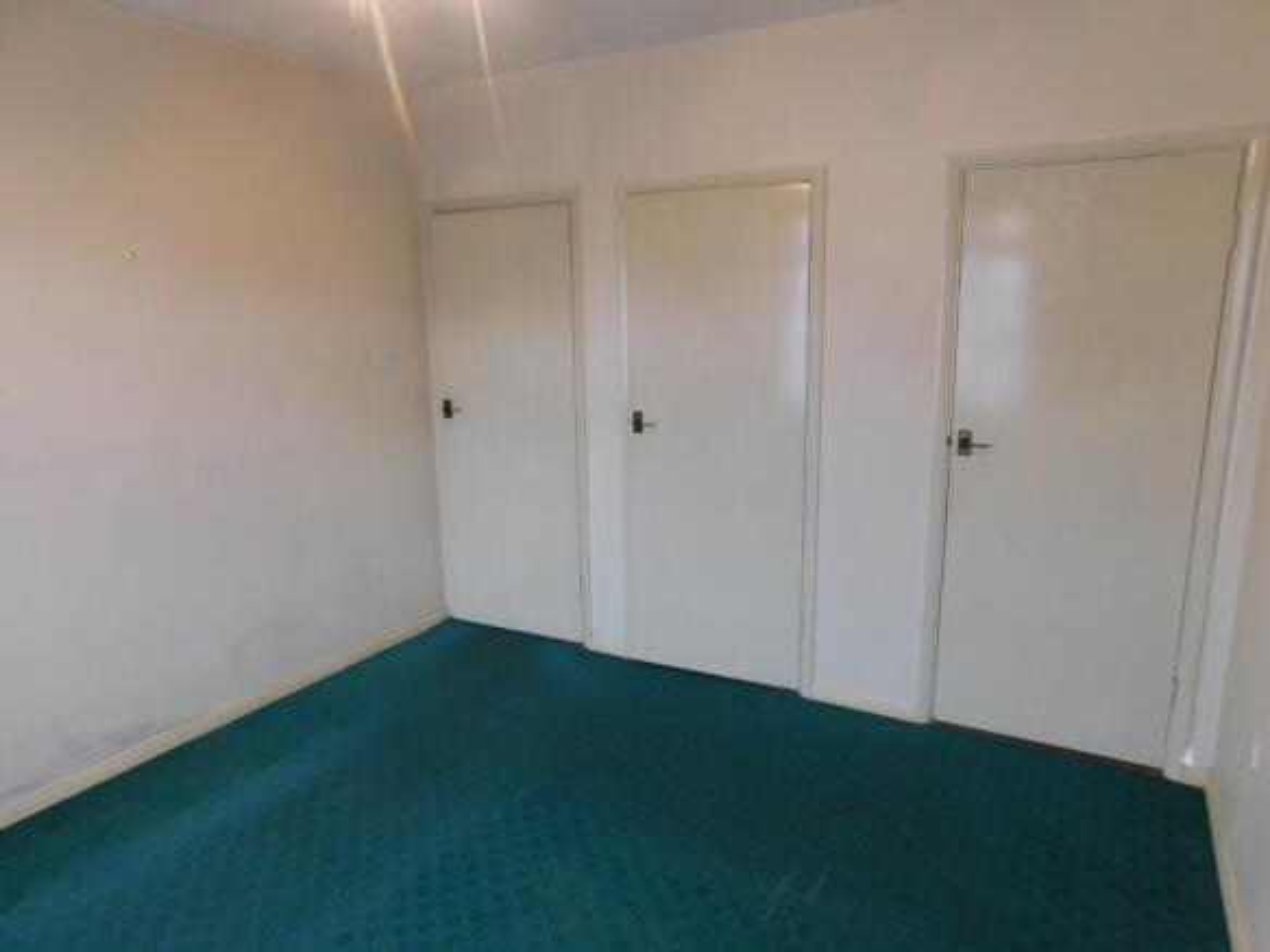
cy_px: 476
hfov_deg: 73.9
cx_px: 635
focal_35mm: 23
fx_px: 844
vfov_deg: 58.9
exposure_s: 1/30
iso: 160
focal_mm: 4
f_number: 3
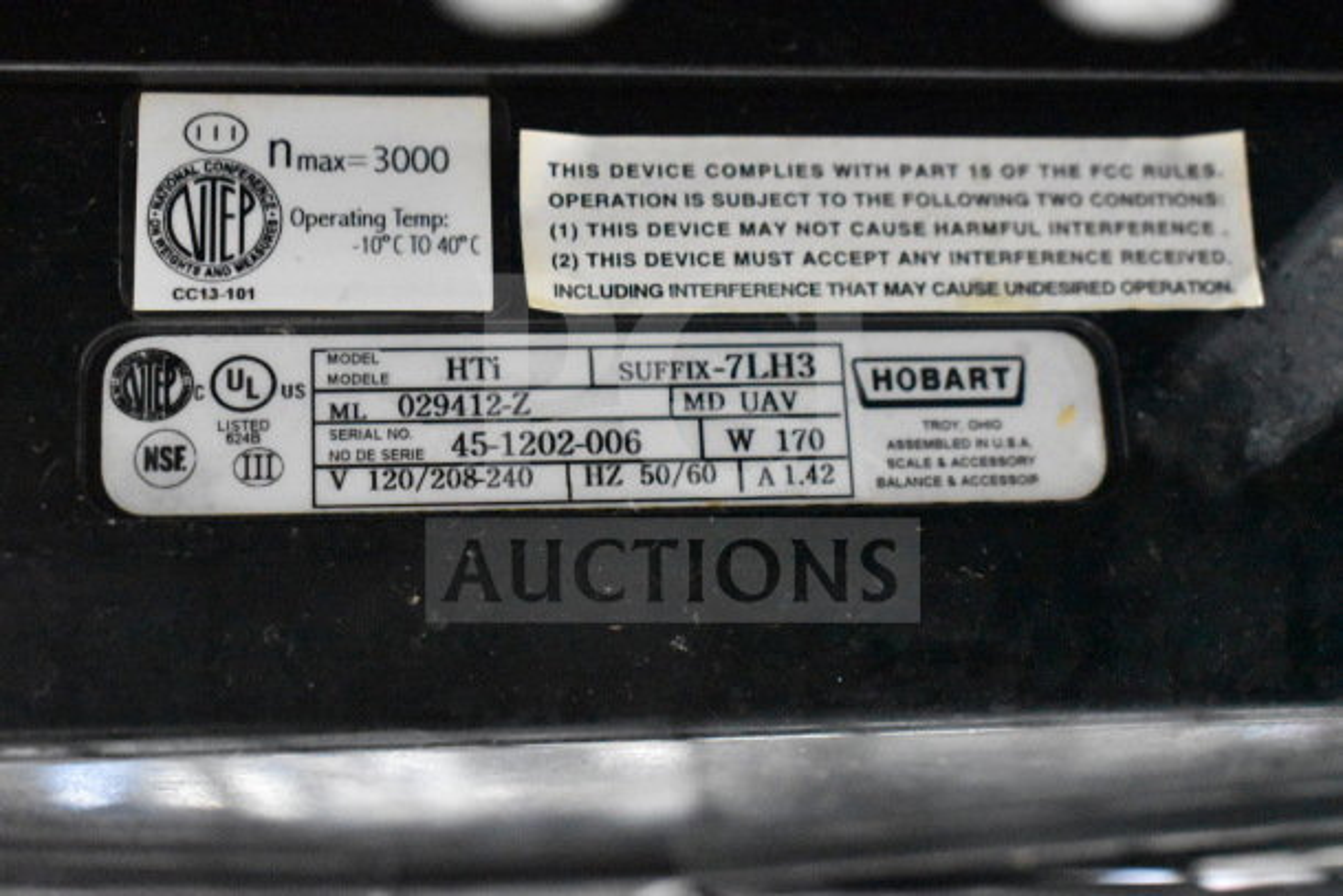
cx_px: 672
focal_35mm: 57
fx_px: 2127
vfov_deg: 23.8
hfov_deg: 35.0
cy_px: 448
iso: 16000
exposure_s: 1/60
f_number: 4.8
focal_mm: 38
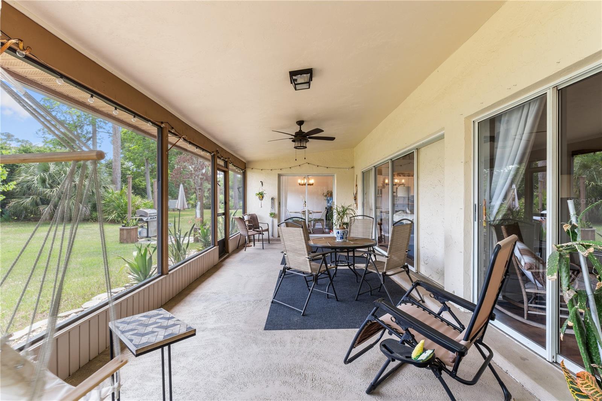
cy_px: 200
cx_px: 301
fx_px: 276
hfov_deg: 95.0
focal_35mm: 16
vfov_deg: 72.0
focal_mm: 11
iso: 100
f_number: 8
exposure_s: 1/2.5
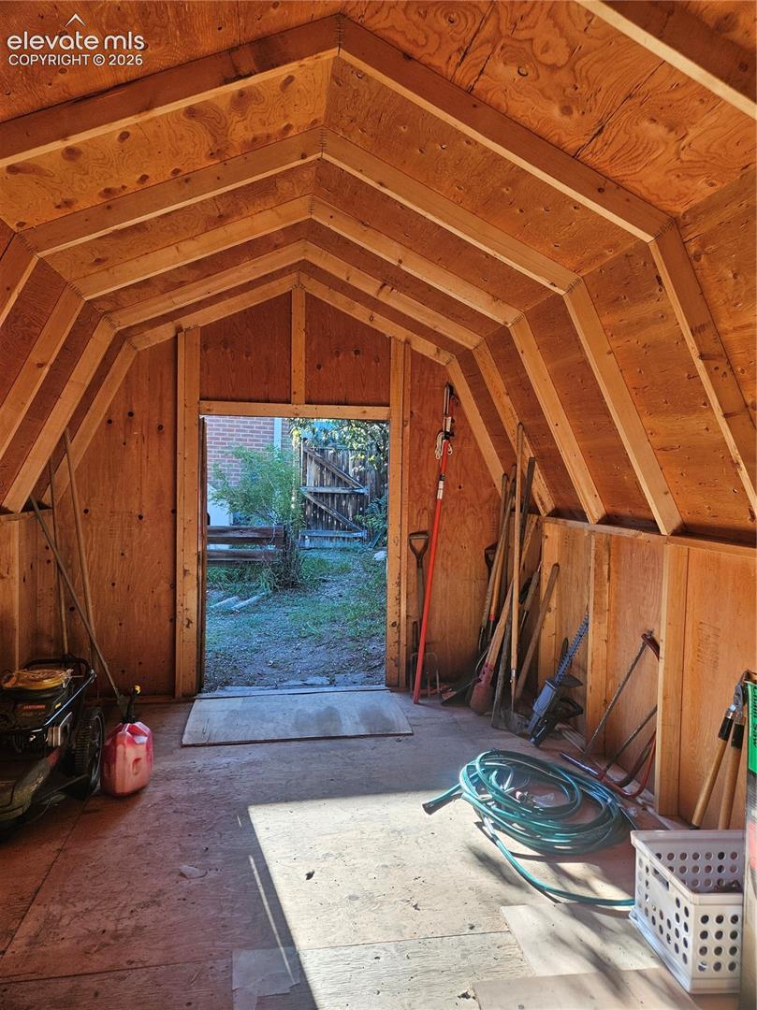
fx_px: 671
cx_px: 378
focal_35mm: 23
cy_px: 505
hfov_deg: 58.8
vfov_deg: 73.9
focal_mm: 5.4
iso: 64
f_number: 1.8
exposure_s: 1/180
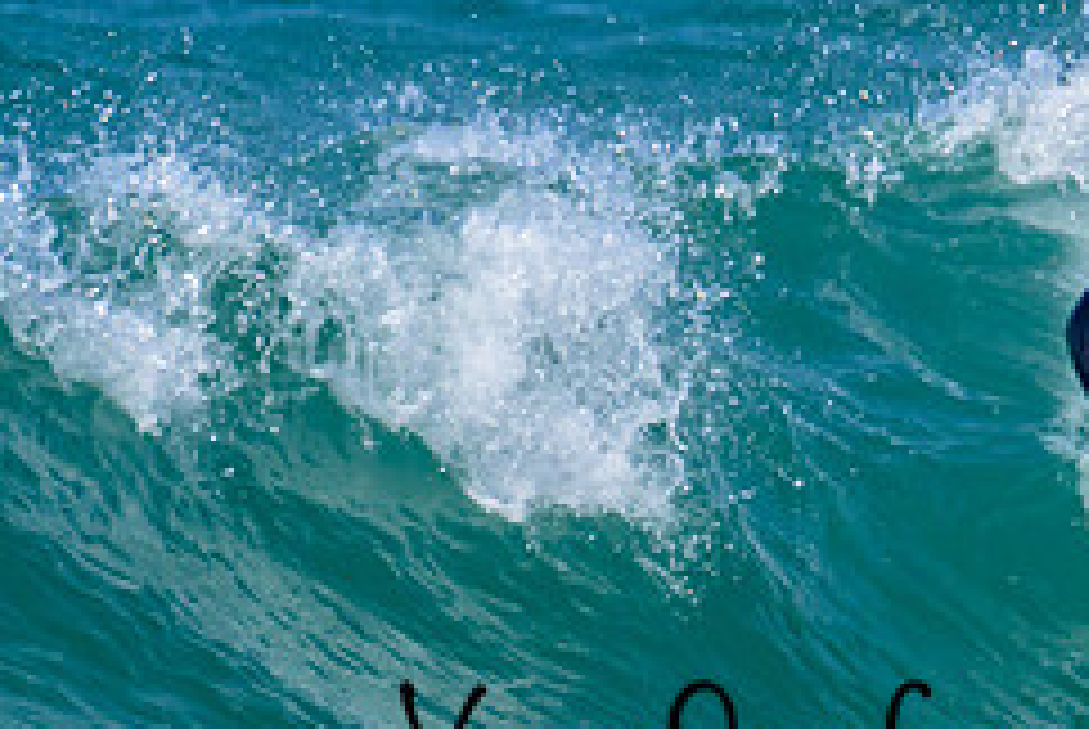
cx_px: 1284
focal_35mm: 2601
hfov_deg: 0.8
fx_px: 78774
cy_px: 401
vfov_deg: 0.5
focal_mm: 800
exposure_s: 1/2000
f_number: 16
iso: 1600
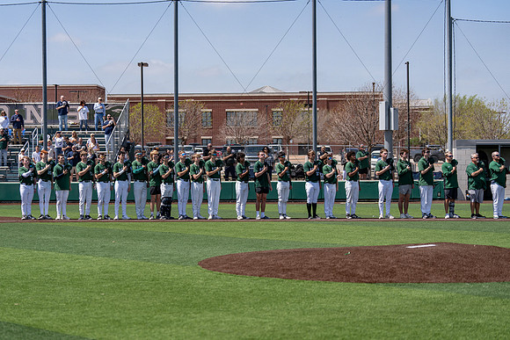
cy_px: 170
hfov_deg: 28.0
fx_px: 1023
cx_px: 251
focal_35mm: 72
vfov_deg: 18.9
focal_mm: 70
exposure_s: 1/2000
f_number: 2.8
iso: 100
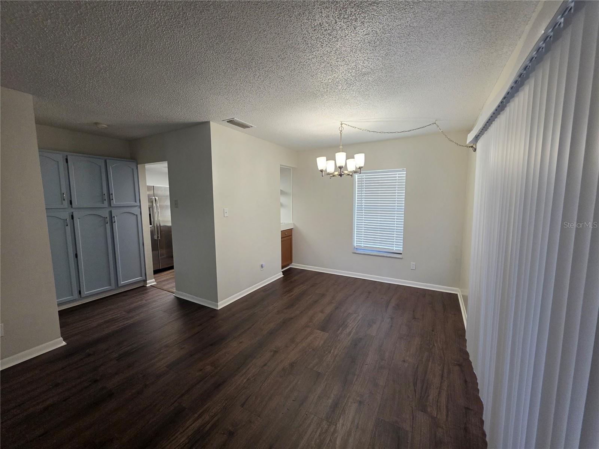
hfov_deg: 106.2
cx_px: 300
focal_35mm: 13
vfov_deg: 89.9
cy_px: 224
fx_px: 225
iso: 250
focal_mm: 2.2
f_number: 1.9
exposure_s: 1/120
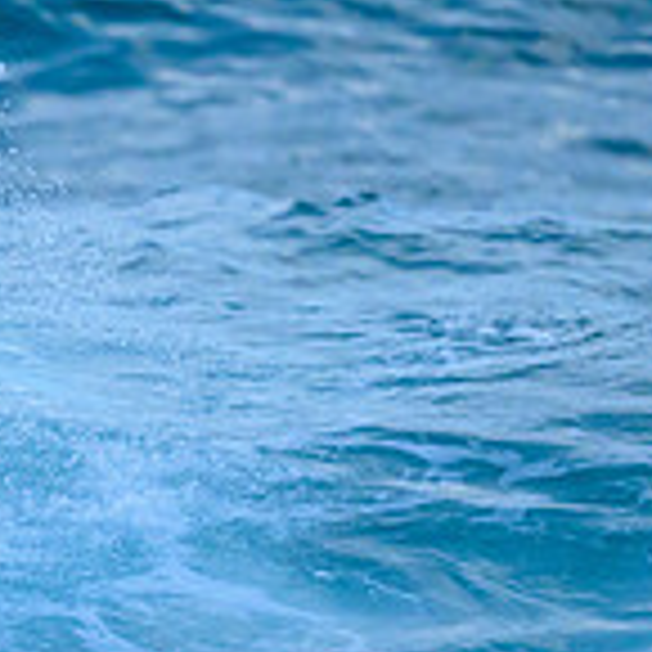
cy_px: 362
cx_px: -567
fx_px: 57770
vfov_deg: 0.6
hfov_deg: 0.6
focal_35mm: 2711
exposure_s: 1/2000
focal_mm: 800
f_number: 6.3
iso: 2500
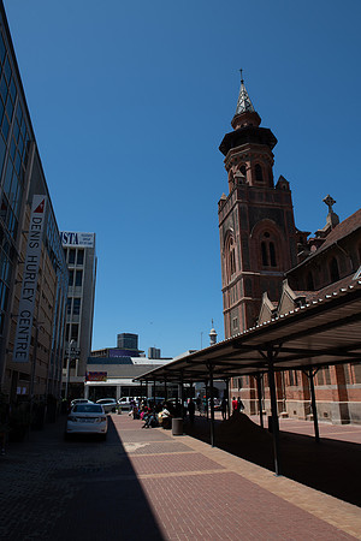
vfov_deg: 73.7
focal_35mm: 24
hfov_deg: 53.1
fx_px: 361
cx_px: 180
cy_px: 270
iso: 64
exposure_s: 1/200
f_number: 9
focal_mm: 24
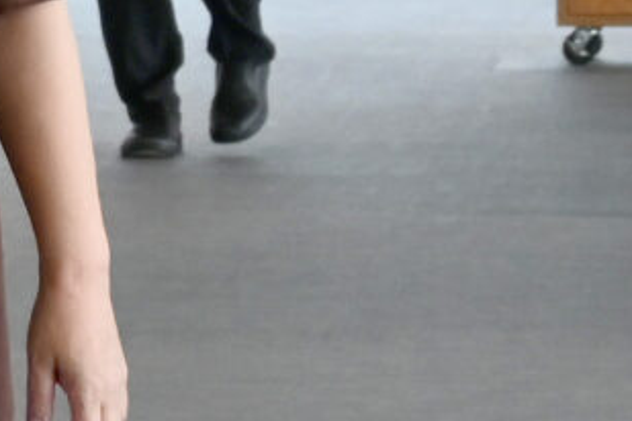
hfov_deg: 3.5
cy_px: 194
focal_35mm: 582
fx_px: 10217
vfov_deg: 2.4
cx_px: -1225
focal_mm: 50
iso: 640
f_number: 6.3
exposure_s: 1/125
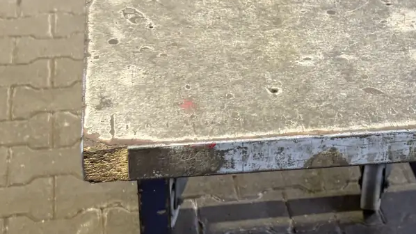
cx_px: 323
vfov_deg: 13.3
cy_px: 110
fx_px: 1004
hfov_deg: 23.1
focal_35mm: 91
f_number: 1.6
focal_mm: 5.96
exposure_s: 1/60
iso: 125
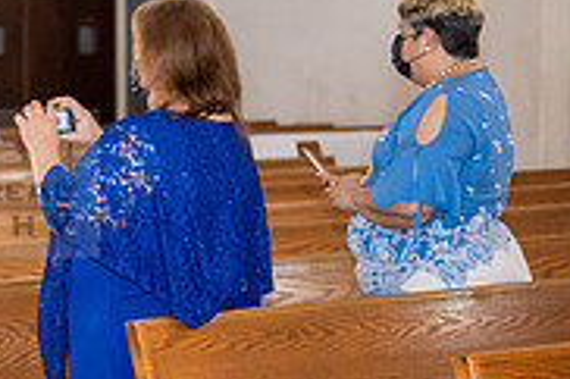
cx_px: -166
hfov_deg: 13.0
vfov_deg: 9.0
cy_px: 183
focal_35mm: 153
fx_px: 2420
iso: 1000
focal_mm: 48
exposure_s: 1/160
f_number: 2.8
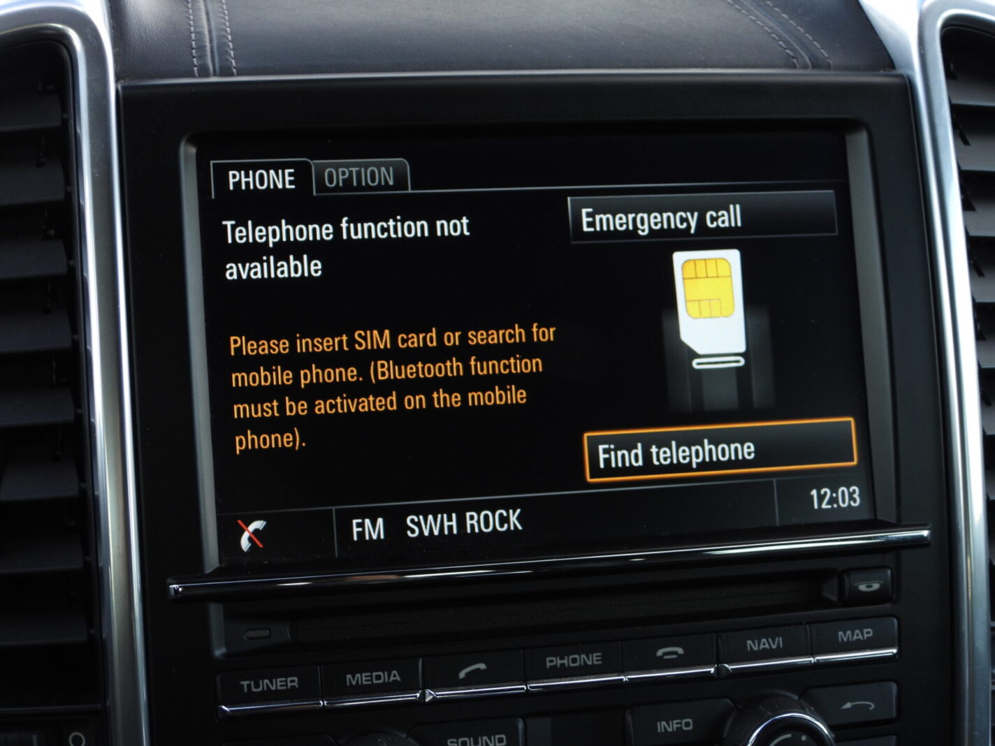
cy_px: 373
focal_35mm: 70
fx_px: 2012
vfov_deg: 21.0
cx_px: 498
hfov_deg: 27.8
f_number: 3.5
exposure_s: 1/30
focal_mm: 12.6
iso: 100
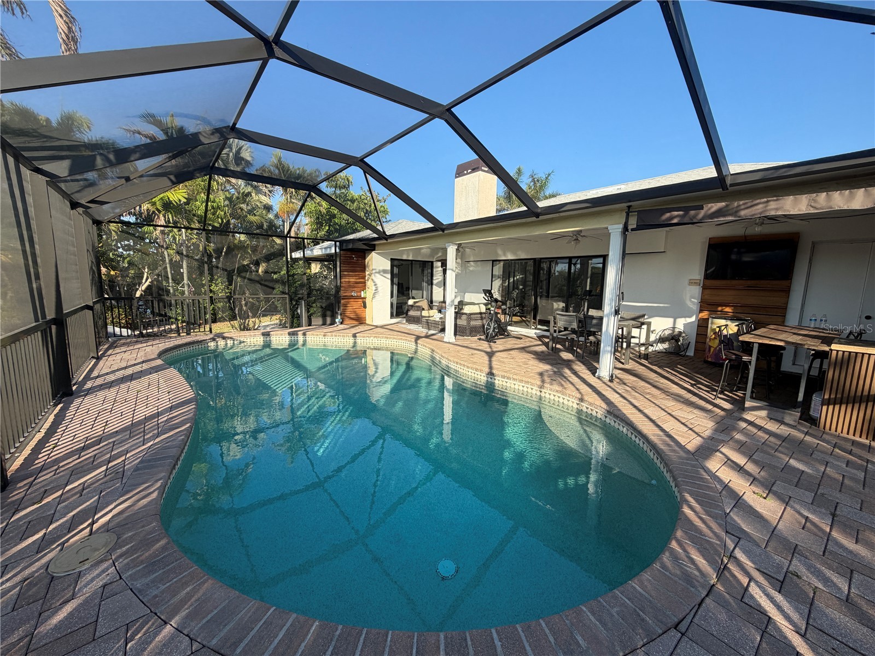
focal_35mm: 14
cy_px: 328
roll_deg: -1.1
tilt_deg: -7.3
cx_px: 438
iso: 64
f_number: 2.2
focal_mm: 2.22
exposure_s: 1/427
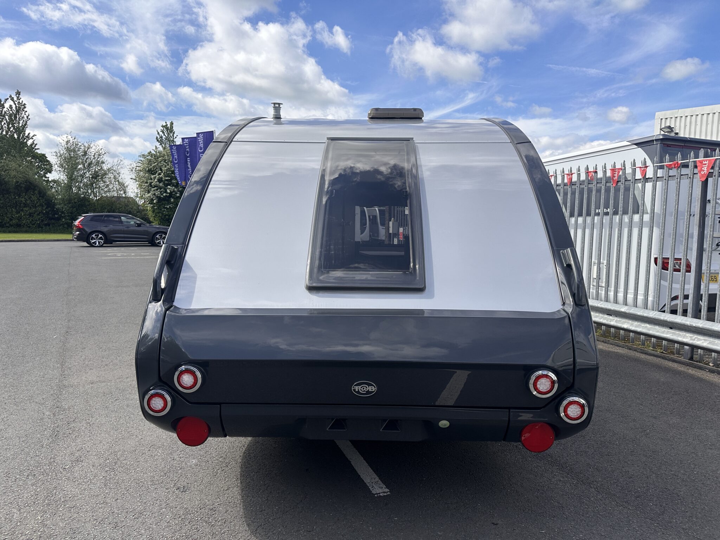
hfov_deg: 71.6
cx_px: 360
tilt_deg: -5.7
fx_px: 499
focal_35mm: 24
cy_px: 270
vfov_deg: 56.8
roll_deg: -2.0
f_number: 1.78
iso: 80
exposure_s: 1/4184
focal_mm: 6.86
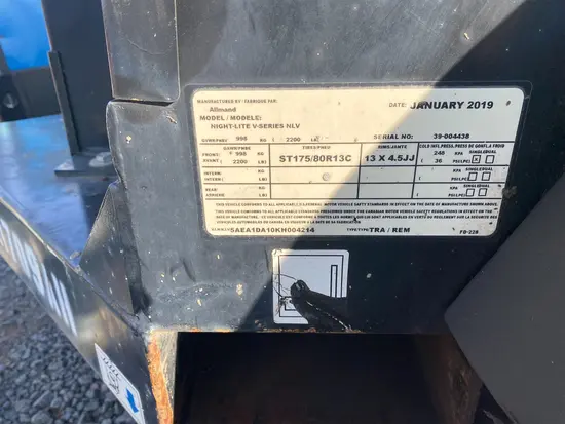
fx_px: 425
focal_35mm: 26
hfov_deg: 67.3
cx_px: 282
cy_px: 212
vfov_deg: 53.1
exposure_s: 1/990
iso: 32
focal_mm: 4.25
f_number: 1.8
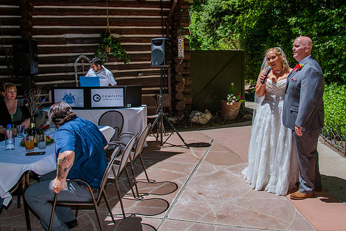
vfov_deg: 39.6
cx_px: 184
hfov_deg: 57.2
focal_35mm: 33
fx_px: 317
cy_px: 80
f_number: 5.6
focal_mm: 24
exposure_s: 1/1000
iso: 250
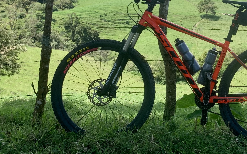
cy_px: 9
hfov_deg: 28.8
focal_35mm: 66
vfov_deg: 19.3
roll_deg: -1.6
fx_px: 444
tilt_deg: -4.4
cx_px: 254
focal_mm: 4.25
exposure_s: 1/647
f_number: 1.8
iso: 25
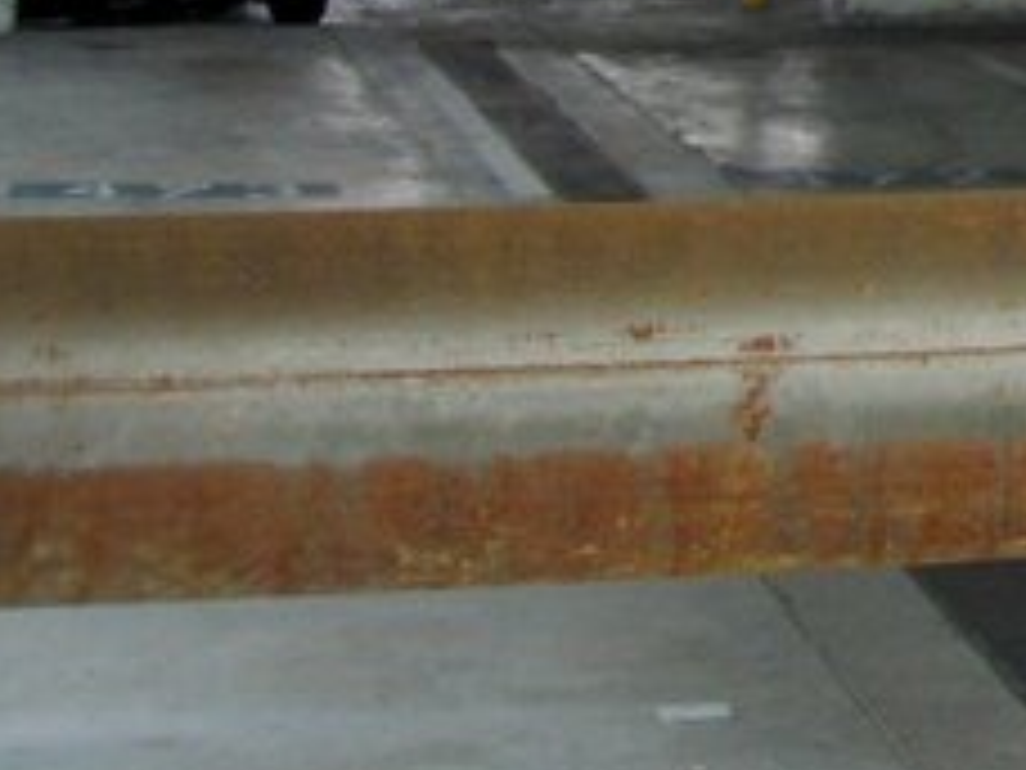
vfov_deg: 9.4
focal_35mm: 150
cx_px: 2012
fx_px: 4446
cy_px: -633
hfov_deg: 11.8
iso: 64
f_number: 2.8
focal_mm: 7.8
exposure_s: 1/117
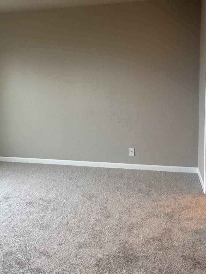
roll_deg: +1.8
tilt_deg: -5.5
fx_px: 325
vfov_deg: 45.5
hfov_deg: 34.8
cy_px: 106
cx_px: 66
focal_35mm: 41
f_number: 1.6
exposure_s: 1/120
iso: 100
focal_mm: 5.96
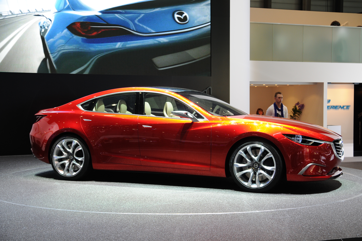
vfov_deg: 26.4
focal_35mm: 51
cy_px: 120
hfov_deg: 38.9
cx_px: 181
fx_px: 512
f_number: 5.6
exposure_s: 1/125
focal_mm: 34
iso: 400
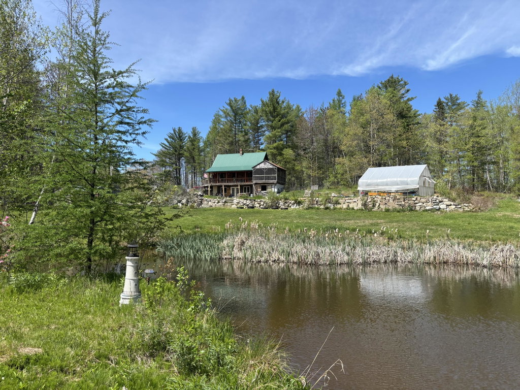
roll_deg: +0.1
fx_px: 391
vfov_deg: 53.1
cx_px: 260
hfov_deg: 67.3
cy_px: 195
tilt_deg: +2.6
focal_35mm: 26
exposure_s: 1/2105
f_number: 1.6
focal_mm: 5.96
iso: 50
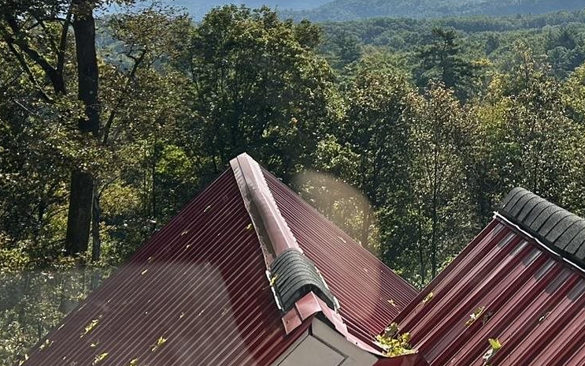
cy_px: 14
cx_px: 533
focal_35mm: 76
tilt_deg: -2.1
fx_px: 1211
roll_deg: +1.8
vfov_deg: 16.8
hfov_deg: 26.2
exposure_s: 1/4630
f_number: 1.5
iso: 50
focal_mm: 5.7
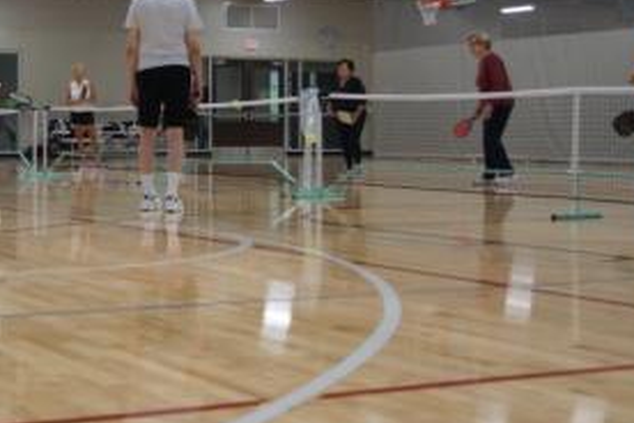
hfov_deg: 27.6
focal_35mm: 73
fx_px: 1286
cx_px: 218
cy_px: 111
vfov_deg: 18.6
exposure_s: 1/60
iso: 250
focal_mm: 30
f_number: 4.5
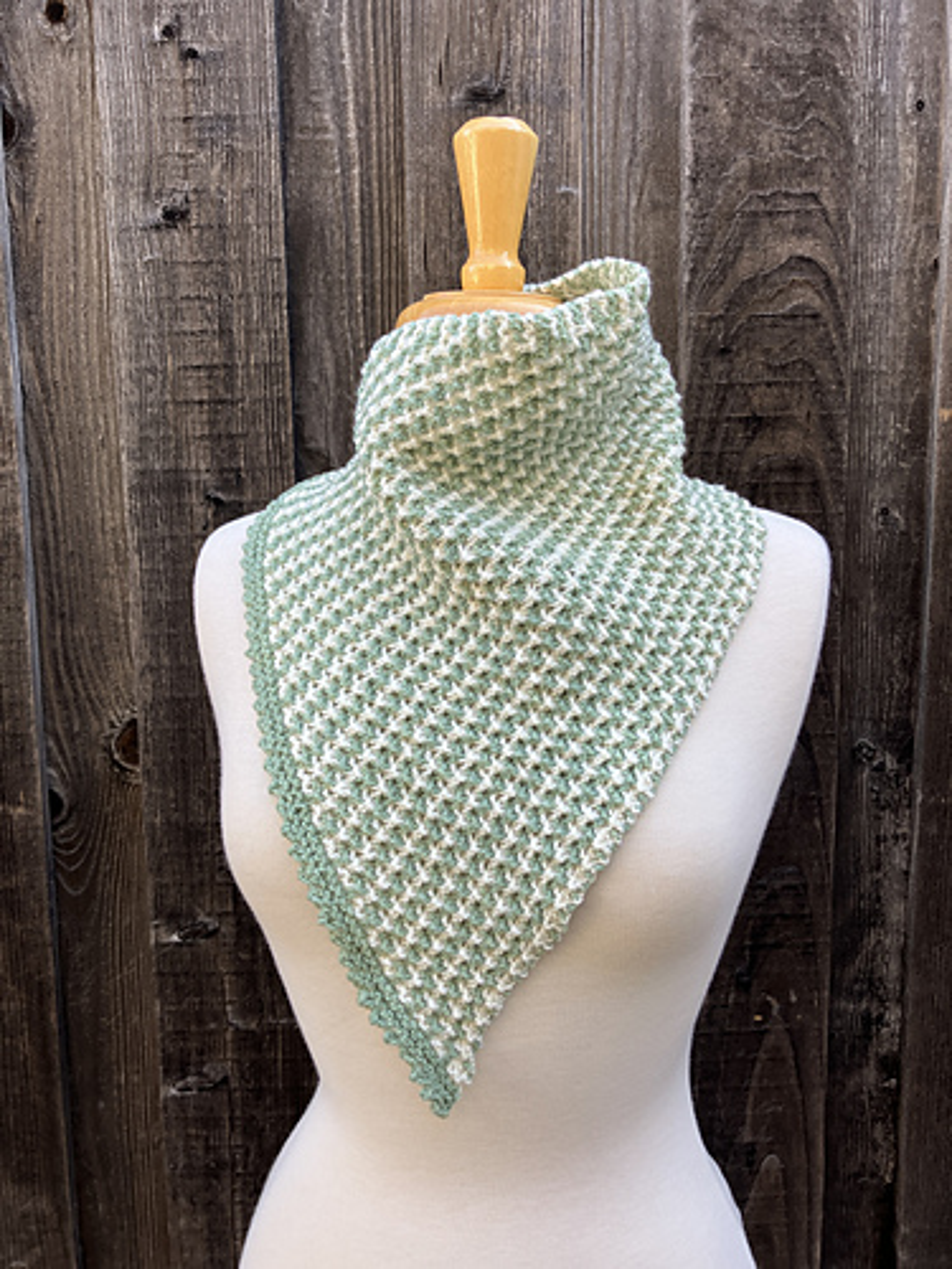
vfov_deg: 63.4
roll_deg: +0.2
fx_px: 1027
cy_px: 634
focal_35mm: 28
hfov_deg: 49.7
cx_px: 476
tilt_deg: -8.0
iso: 25
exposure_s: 1/121
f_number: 1.8
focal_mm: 3.99
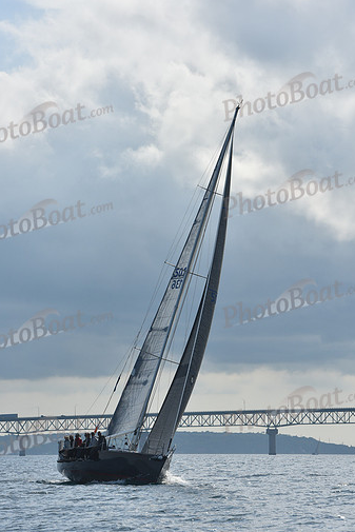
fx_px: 2291
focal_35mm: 155
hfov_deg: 8.9
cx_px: 168
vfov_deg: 13.2
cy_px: 261
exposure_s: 1/1600
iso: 250
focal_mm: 135
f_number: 9
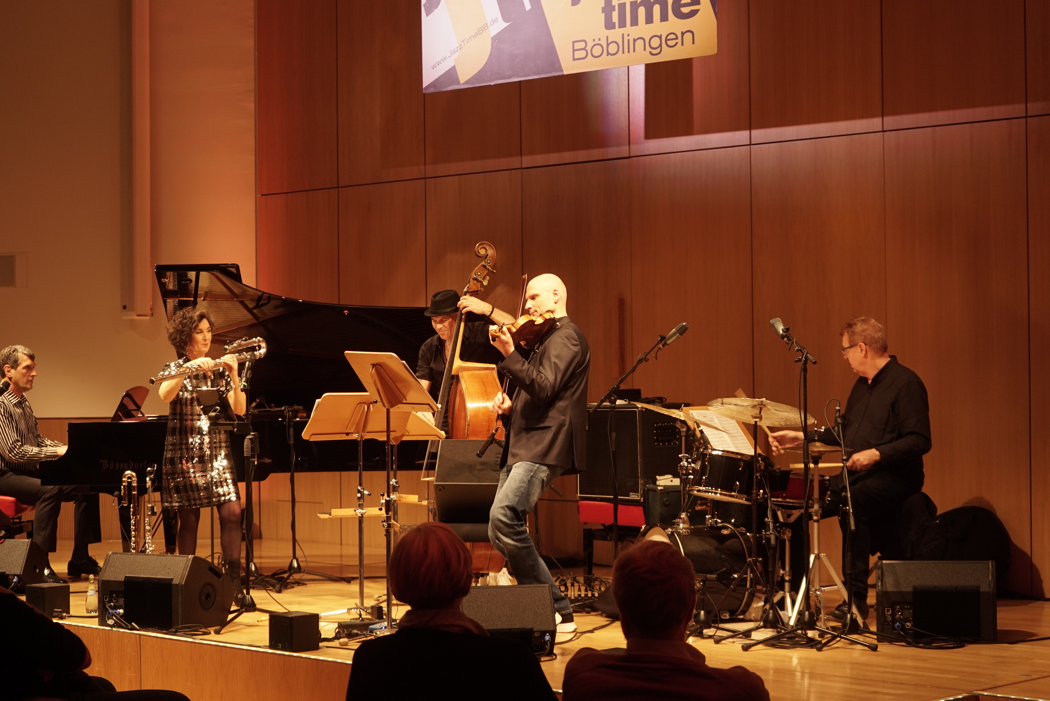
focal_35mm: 70
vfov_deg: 19.5
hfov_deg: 28.8
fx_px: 2043
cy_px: 350
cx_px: 525
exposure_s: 1/60
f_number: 5.6
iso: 640
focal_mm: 70
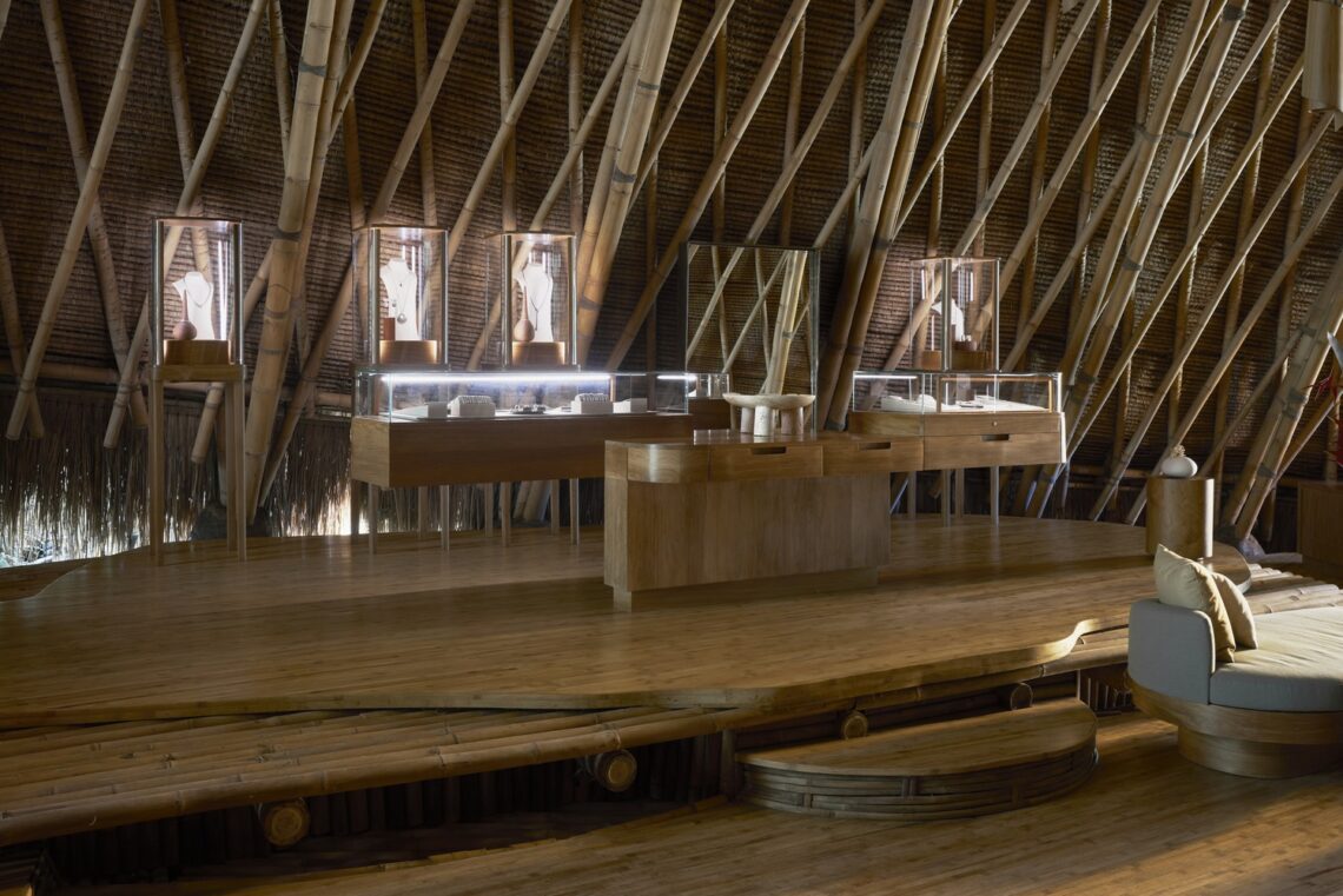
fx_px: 1332
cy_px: 448
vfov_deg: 37.2
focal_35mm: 36
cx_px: 672
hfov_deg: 53.5
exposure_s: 6
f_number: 11
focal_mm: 35.7
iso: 100
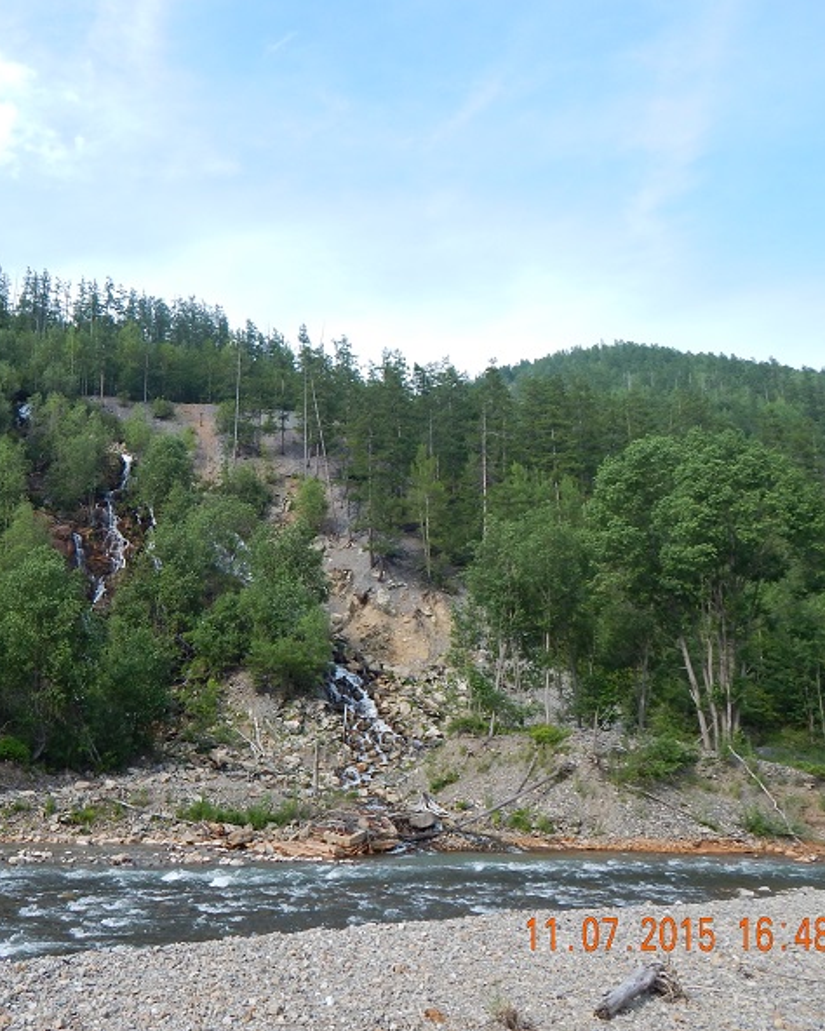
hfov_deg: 48.9
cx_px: 256
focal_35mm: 29
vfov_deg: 60.4
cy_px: 521
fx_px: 885
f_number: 3
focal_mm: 4
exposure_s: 1/1250
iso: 125
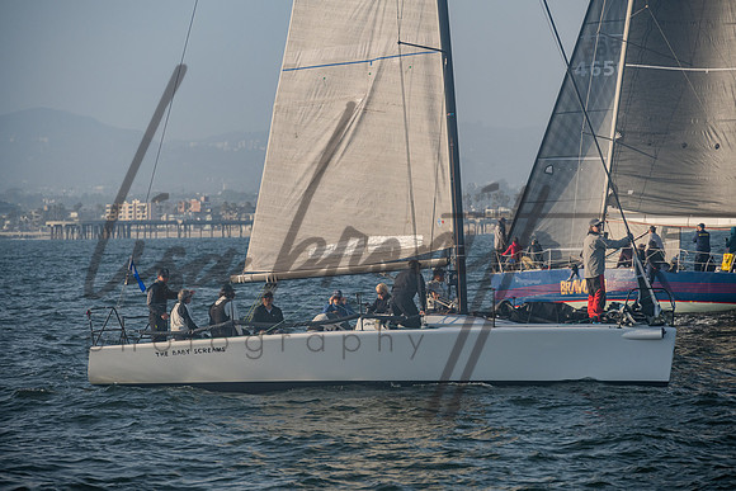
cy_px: 246
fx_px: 4090
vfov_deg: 6.9
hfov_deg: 10.3
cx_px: 368
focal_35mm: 200
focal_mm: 200
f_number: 8
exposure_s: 1/800
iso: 400
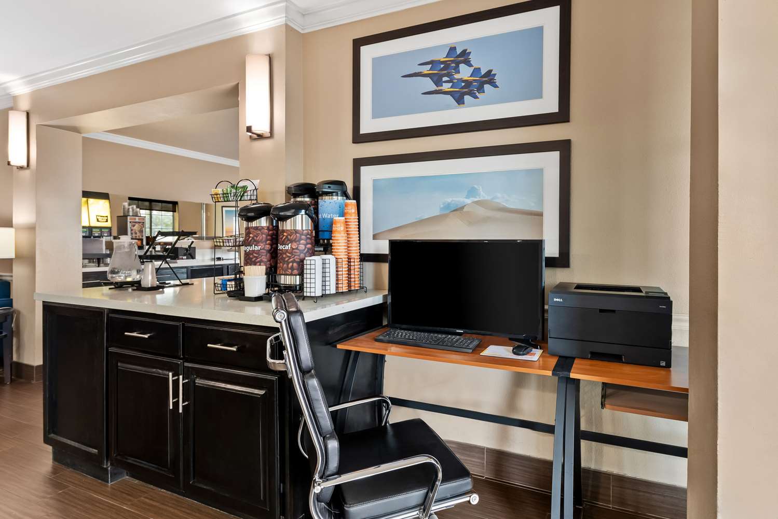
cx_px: 389
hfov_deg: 96.7
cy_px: 260
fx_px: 346
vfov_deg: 73.8
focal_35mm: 16
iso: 400
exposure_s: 1/2.5
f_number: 8
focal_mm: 16
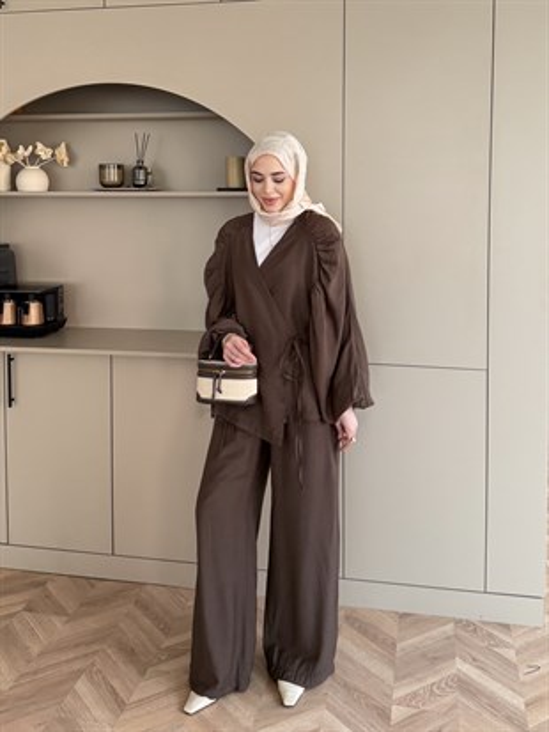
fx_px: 507
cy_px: 366
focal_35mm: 24
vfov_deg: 71.6
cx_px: 274
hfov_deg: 56.8
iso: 200
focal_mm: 6.76
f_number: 1.78
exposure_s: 1/121
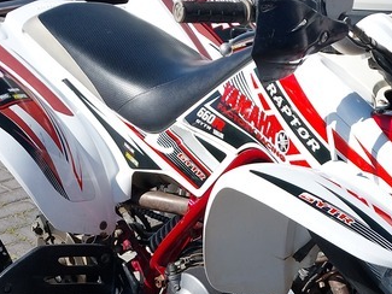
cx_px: 265
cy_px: 328
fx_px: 929
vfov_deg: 17.4
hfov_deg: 23.7
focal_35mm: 82
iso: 20
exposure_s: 1/30
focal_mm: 4
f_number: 1.8
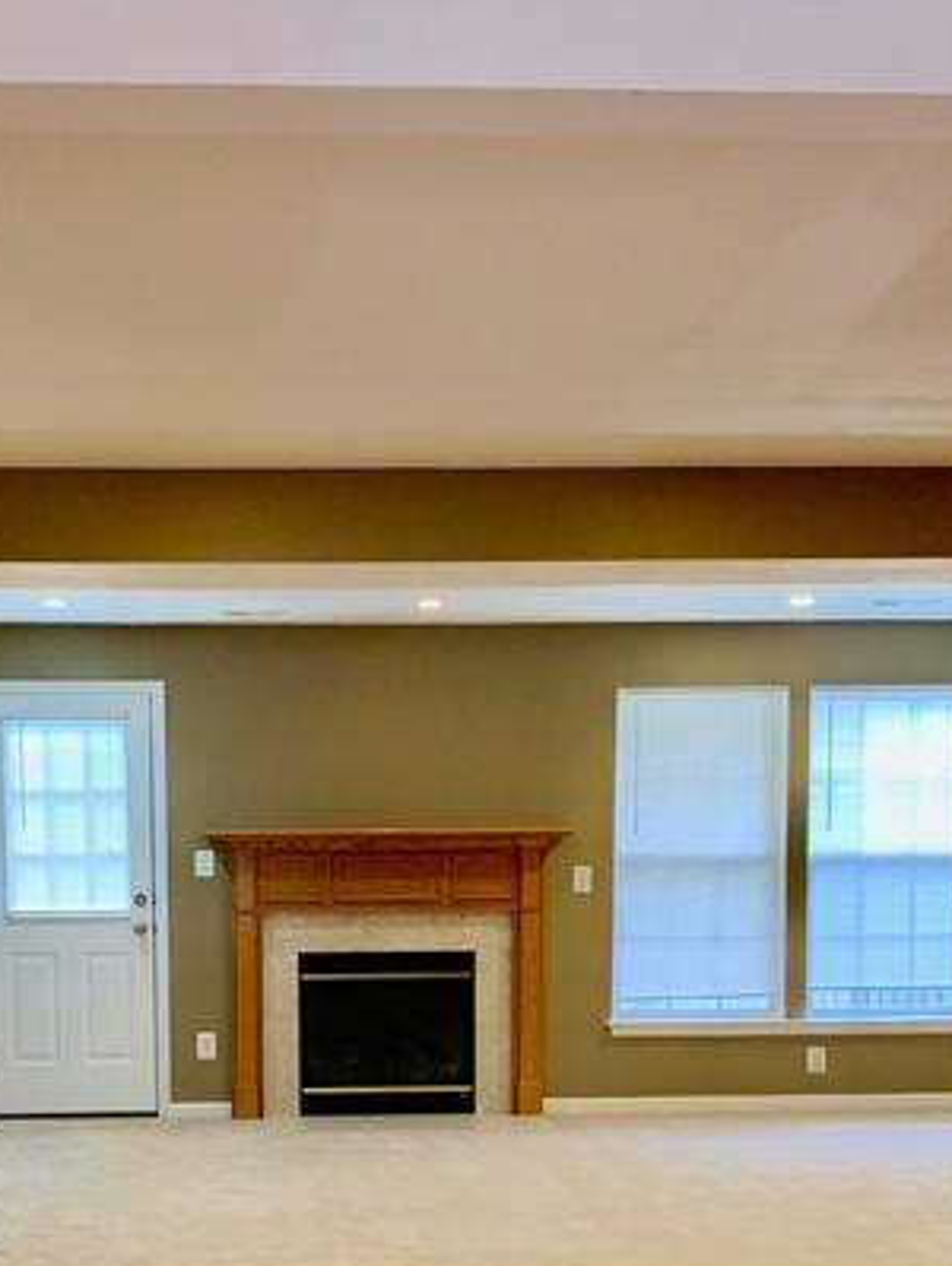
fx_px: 1831
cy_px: 984
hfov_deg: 28.9
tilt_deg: -2.5
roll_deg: +0.6
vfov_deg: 37.0
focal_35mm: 50
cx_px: 282
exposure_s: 1/60
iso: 320
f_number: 1.8
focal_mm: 4.25
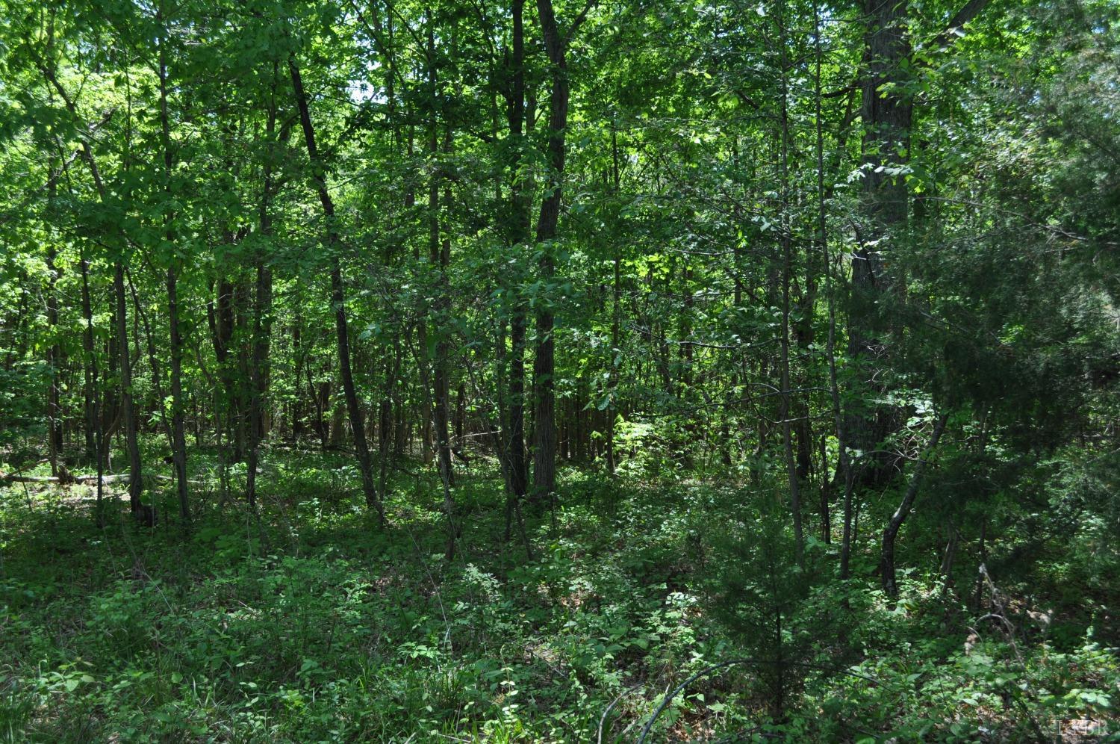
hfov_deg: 53.2
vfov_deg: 36.8
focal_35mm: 36
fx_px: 1119
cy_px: 372
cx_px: 560
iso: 200
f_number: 6.7
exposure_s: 1/180
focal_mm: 24
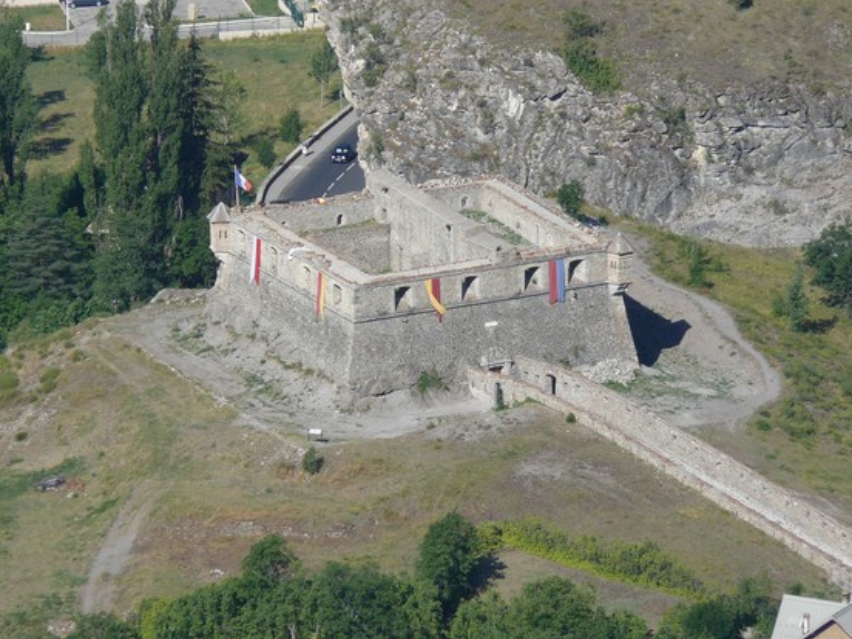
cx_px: 435
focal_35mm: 533
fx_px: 13119
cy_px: 249
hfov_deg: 3.7
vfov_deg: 2.8
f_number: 7.1
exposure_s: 1/400
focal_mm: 88.8
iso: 100
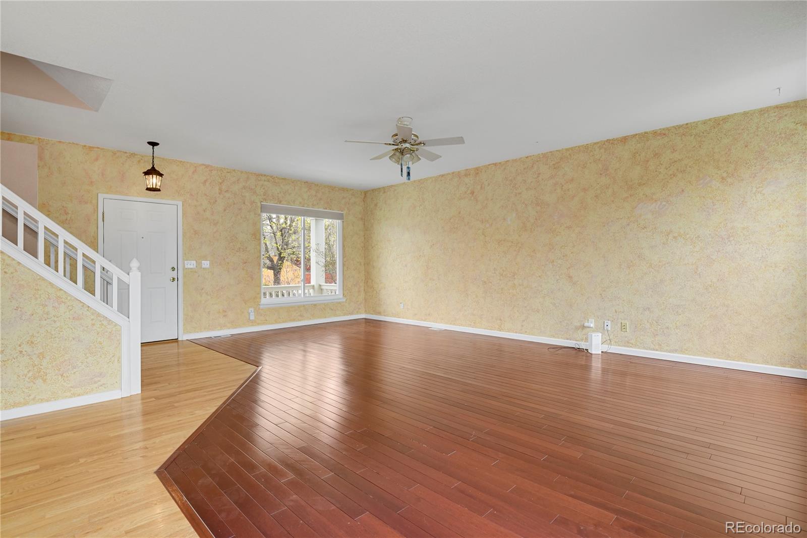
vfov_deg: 70.4
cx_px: 404
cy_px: 269
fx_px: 381
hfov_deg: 93.3
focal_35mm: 17
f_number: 8
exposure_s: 1/20
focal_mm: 17
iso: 4500
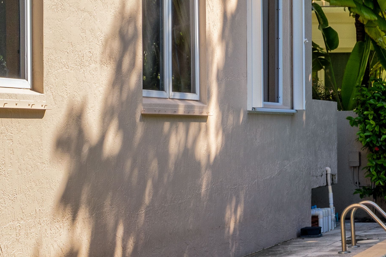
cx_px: 577
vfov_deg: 14.9
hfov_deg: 19.4
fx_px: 982
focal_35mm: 92
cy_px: 119
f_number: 10
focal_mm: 17.5
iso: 100
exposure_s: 1/50
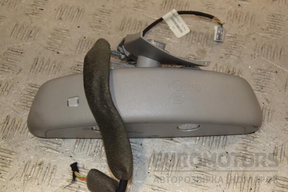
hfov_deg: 31.9
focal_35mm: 63
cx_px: 144
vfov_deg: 21.6
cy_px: 96
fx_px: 504
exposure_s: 1/200
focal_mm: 42
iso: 800
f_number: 8
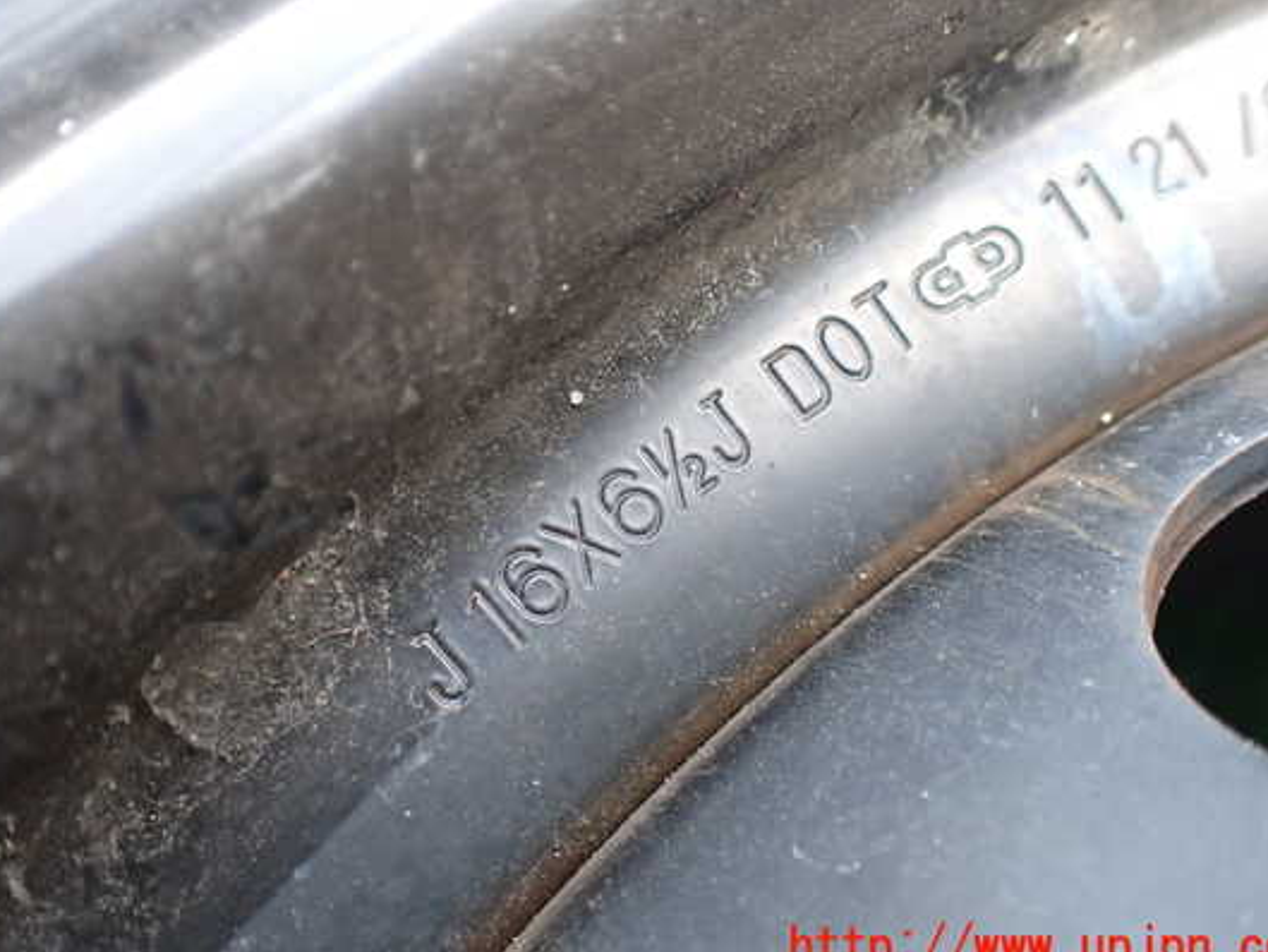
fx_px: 1246
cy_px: 439
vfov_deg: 41.8
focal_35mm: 34
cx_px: 611
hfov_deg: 53.9
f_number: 2.3
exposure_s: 1/125
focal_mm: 5.4
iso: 400
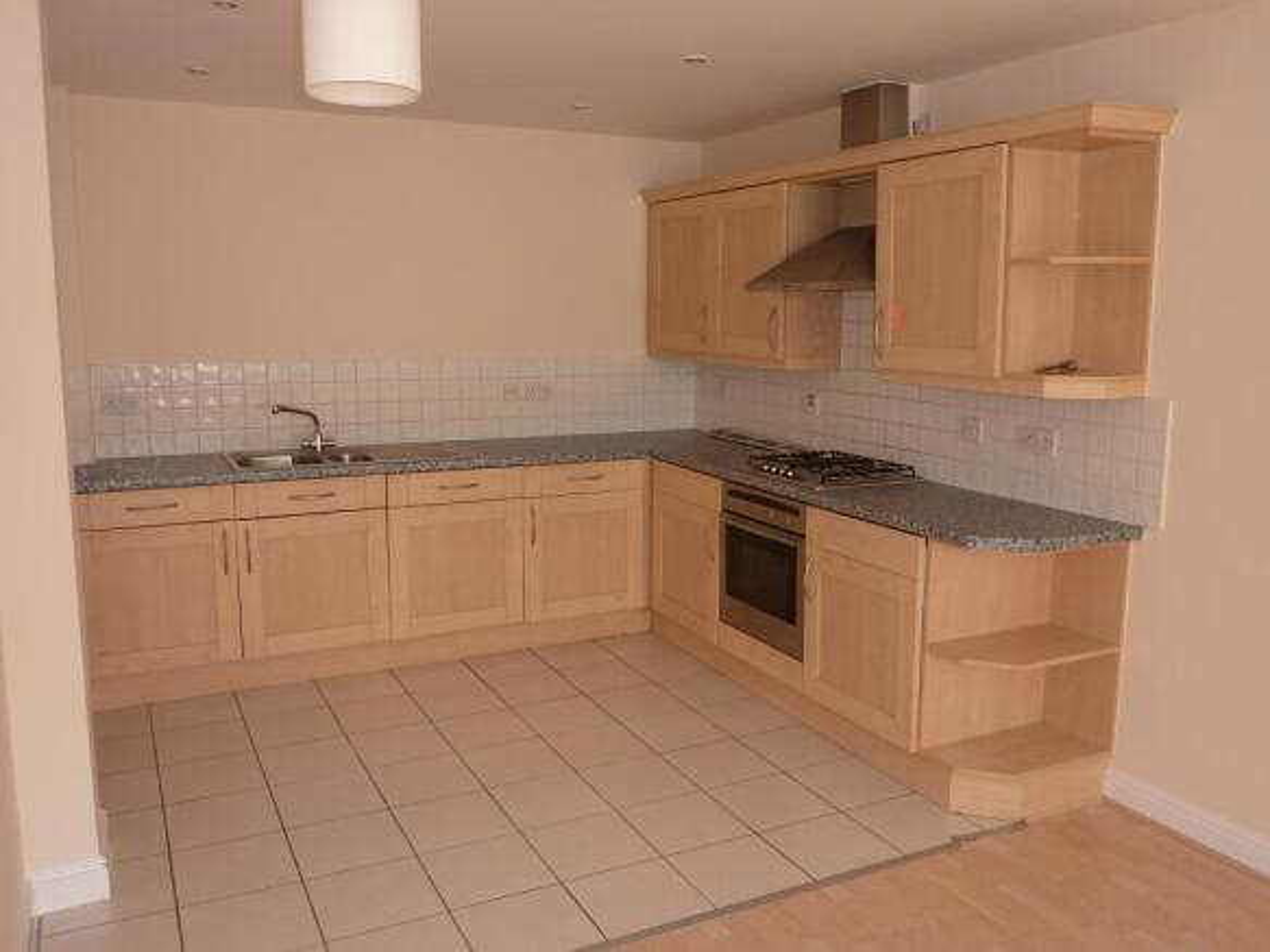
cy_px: 476
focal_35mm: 29
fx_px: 1064
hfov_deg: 61.7
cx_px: 635
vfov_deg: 48.2
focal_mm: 4.7
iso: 100
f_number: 3.4
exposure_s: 1/30
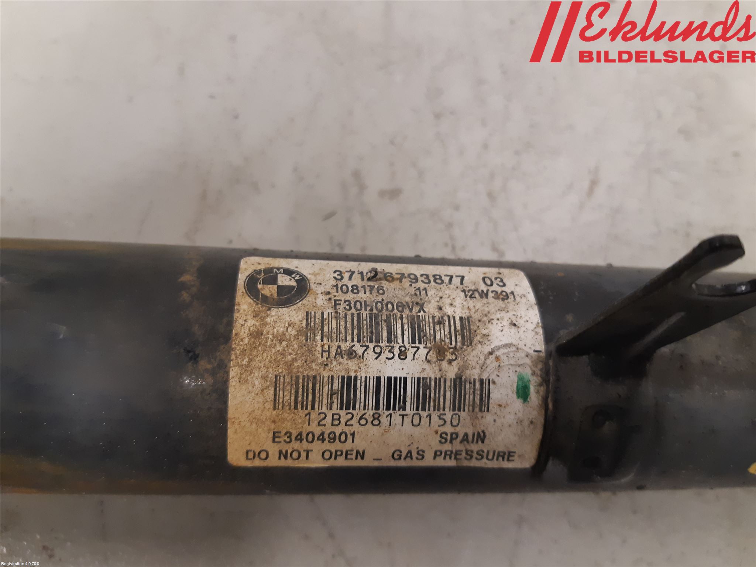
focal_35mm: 26
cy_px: 284
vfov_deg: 53.1
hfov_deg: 67.3
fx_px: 568
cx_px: 378
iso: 200
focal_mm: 3.93
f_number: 1.7
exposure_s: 1/33
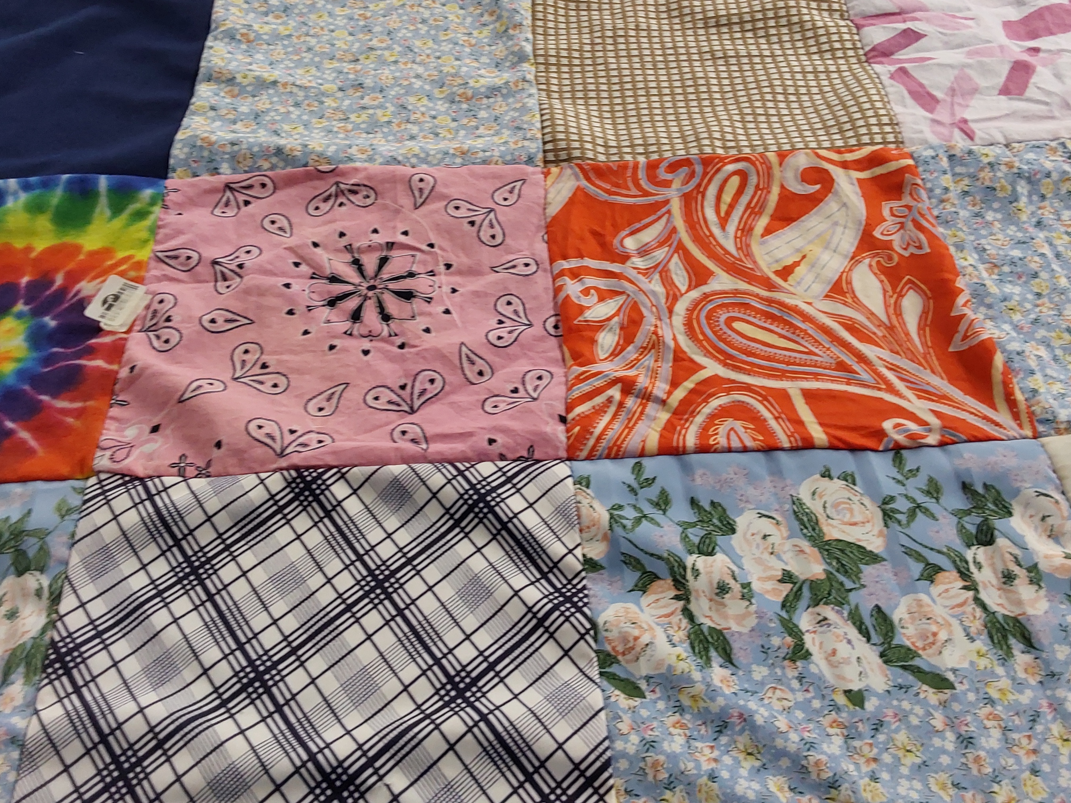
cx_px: 551
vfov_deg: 41.7
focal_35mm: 34
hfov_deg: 53.9
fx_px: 1052
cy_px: 350
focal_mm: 2.91
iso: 100
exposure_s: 1/60
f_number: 1.9
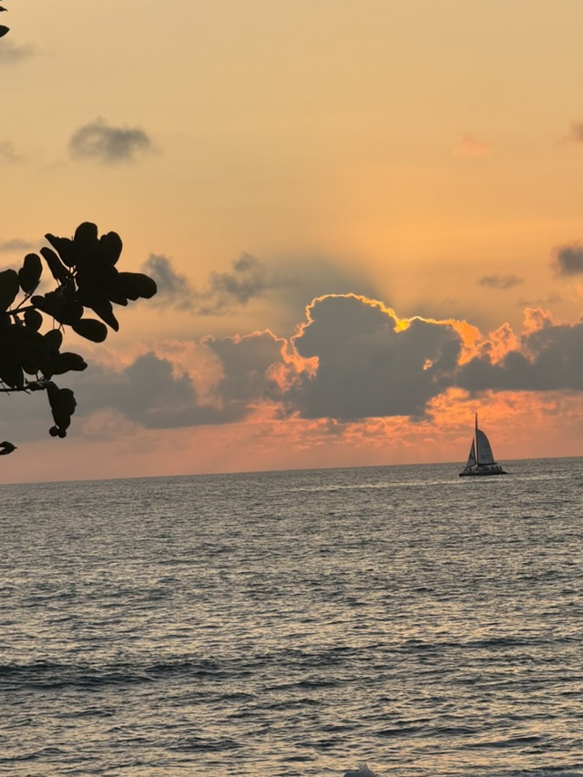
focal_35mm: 144
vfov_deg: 13.7
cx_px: 307
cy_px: 389
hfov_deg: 10.3
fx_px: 3233
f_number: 2.8
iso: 50
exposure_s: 1/914
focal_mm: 15.66
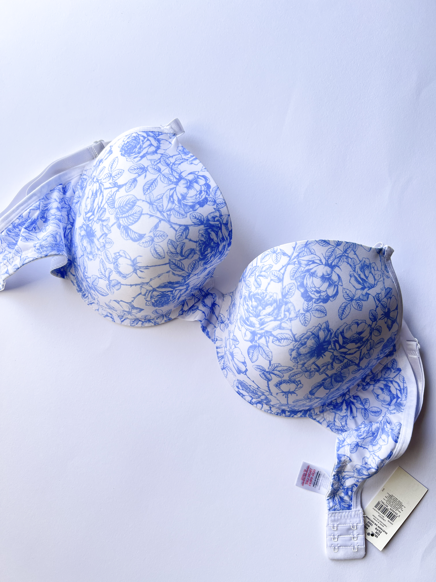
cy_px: 291
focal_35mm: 26
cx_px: 218
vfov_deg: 67.3
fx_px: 437
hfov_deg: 53.1
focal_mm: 5.7
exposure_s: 1/140
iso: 32
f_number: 1.5
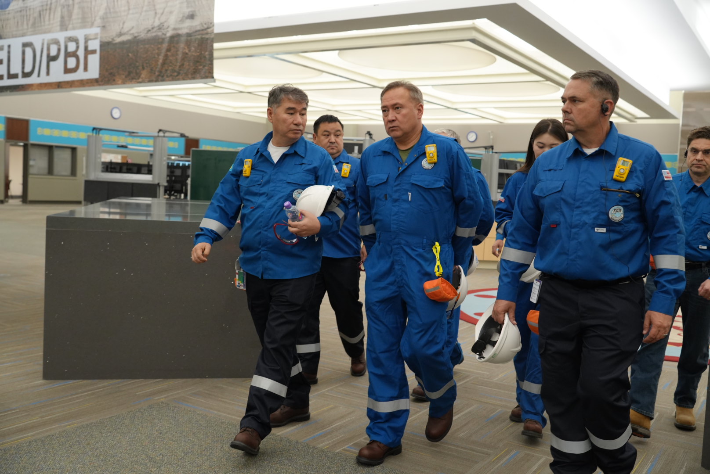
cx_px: 355
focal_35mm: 35
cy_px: 237
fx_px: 691
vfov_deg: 37.9
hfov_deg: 54.4
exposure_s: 1/160
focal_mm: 35
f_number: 4
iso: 2500
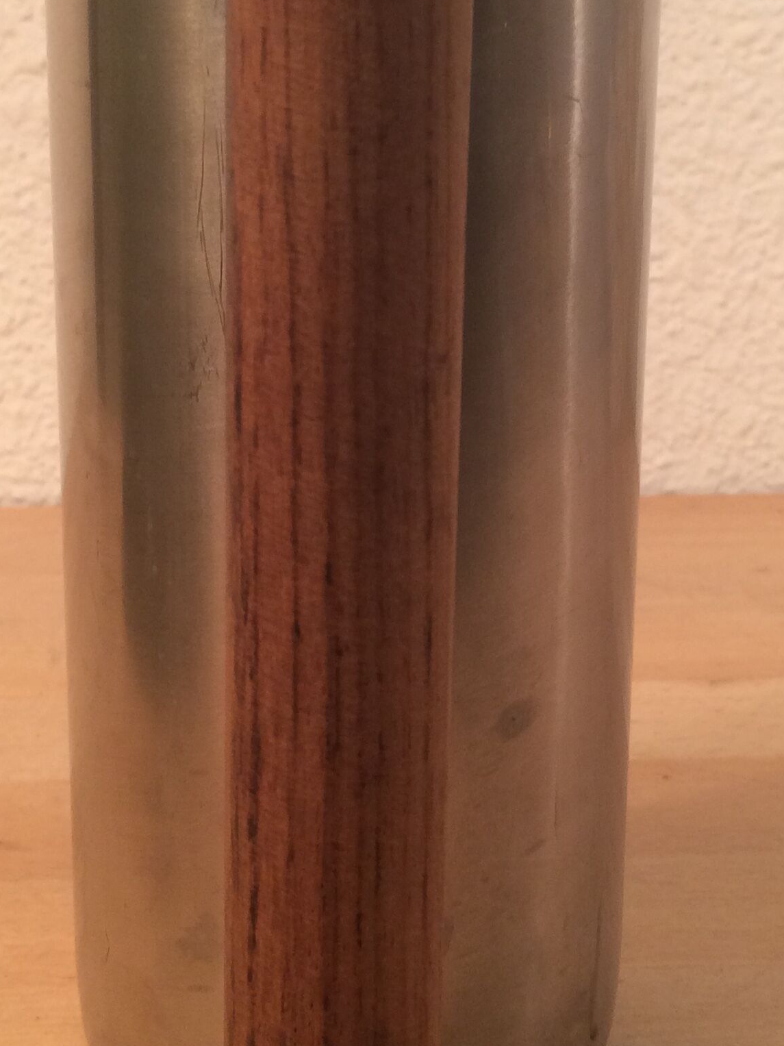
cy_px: 428
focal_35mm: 62
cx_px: 408
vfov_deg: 31.1
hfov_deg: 23.6
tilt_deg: -15.7
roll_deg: +0.0
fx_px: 1873
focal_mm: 4.15
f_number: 2.2
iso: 64
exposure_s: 1/33
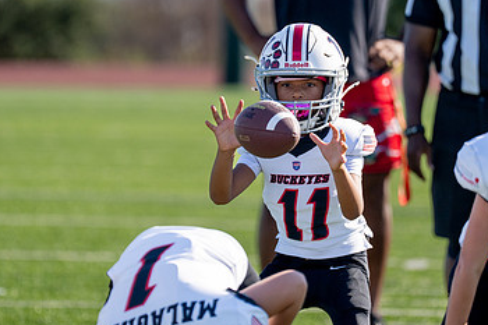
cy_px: 135
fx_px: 5717
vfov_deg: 3.3
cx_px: 270
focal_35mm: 422
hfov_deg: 4.9
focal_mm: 200
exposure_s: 1/4000
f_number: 2.8
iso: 320
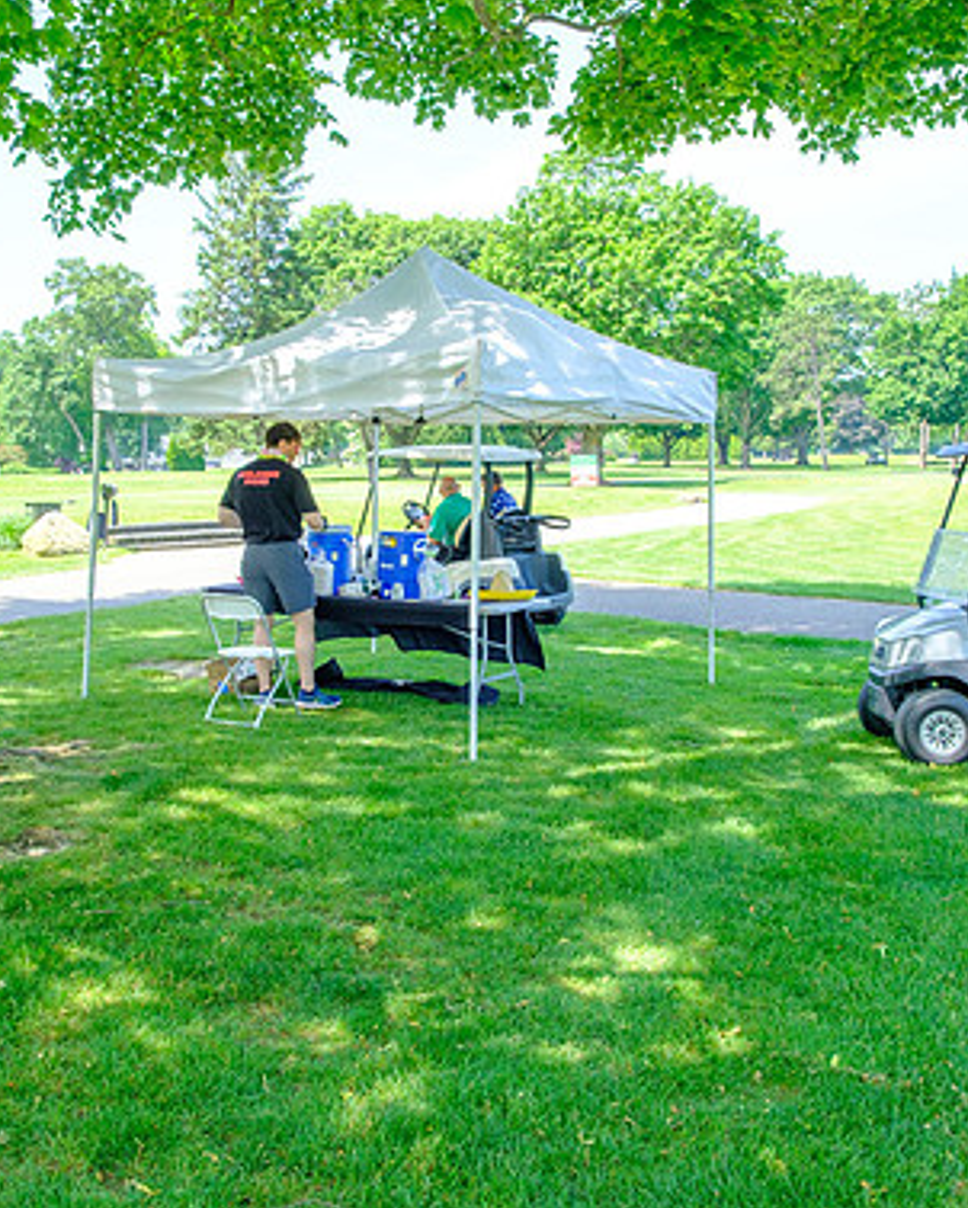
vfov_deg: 46.8
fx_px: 1396
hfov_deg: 38.2
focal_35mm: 39
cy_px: 591
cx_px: 446
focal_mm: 18
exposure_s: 1/250
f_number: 5
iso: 200
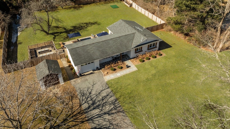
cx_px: 112
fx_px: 165
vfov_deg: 42.6
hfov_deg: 69.8
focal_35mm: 27
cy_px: 48
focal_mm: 12.29
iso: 100
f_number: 2.8
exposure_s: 1/240
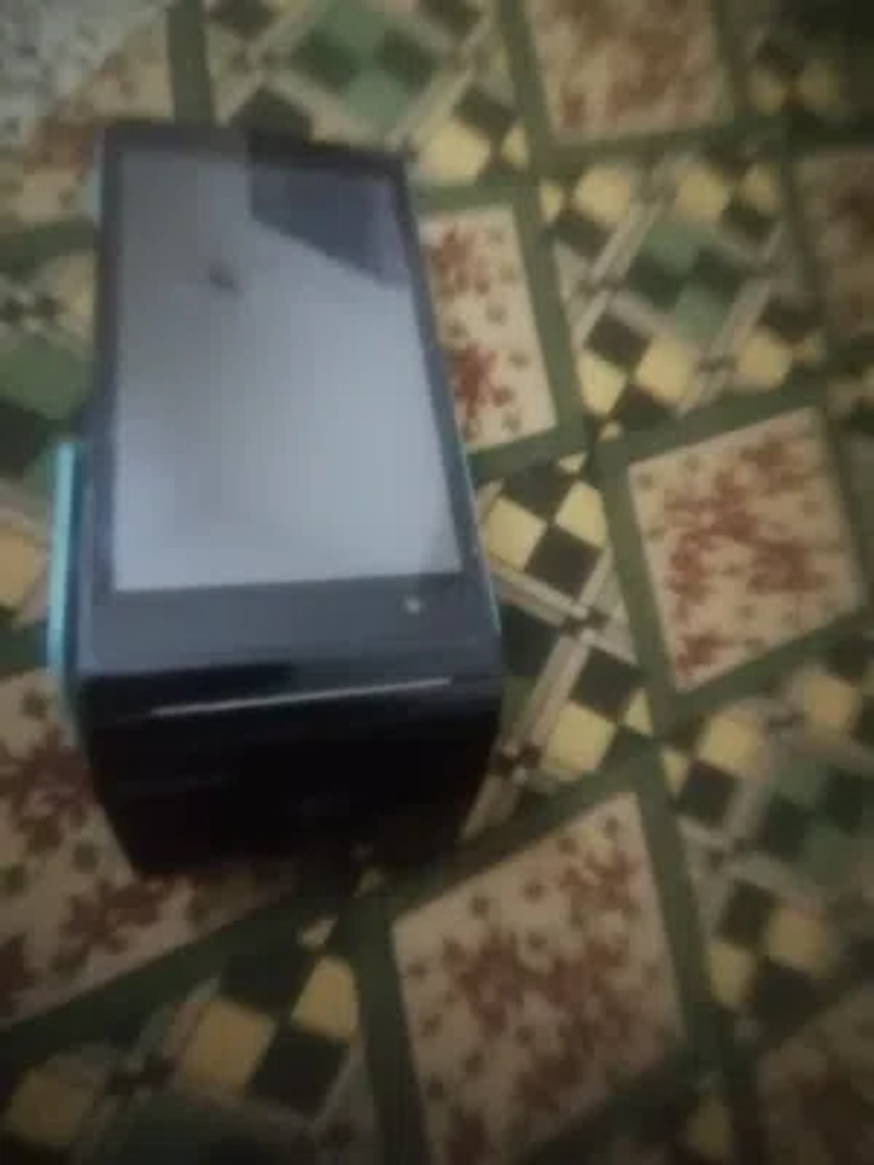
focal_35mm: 20
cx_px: 437
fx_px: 673
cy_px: 582
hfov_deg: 66.0
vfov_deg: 81.7
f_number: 2.4
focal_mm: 1.78
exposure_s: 1/12.9
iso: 2500
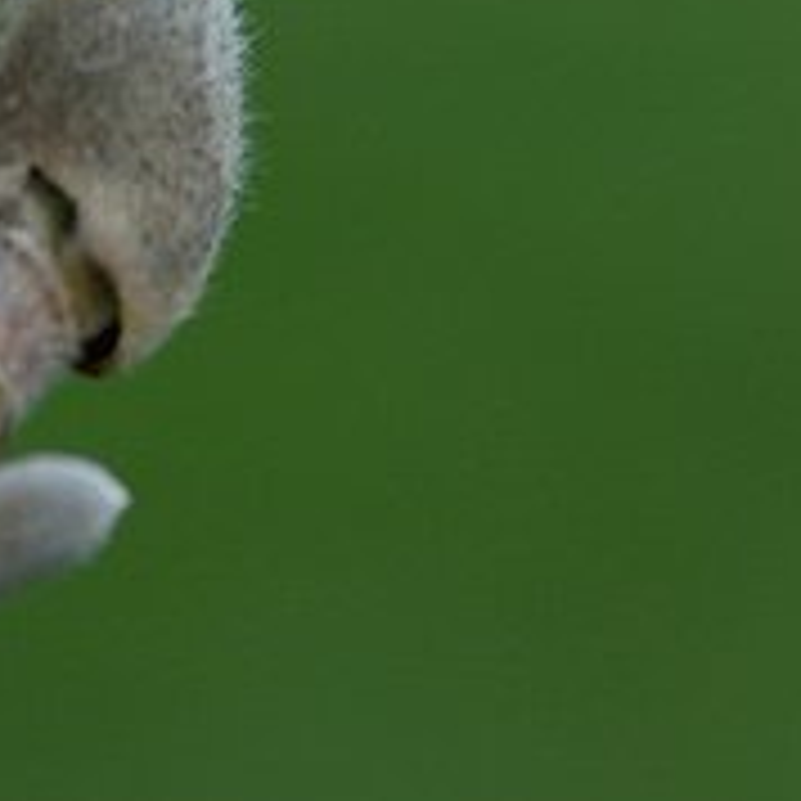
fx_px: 12991
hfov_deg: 3.5
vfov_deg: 3.5
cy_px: -284
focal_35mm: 496
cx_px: 146
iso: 200
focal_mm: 135
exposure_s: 1/250
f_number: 7.1
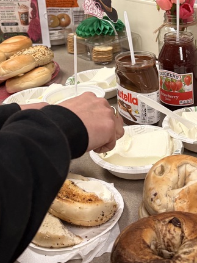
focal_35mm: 57
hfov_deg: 25.5
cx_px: 138
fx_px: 433
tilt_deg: -12.0
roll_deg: +3.1
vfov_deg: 32.3
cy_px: 31
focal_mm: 6.76
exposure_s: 1/120
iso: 160
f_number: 1.78
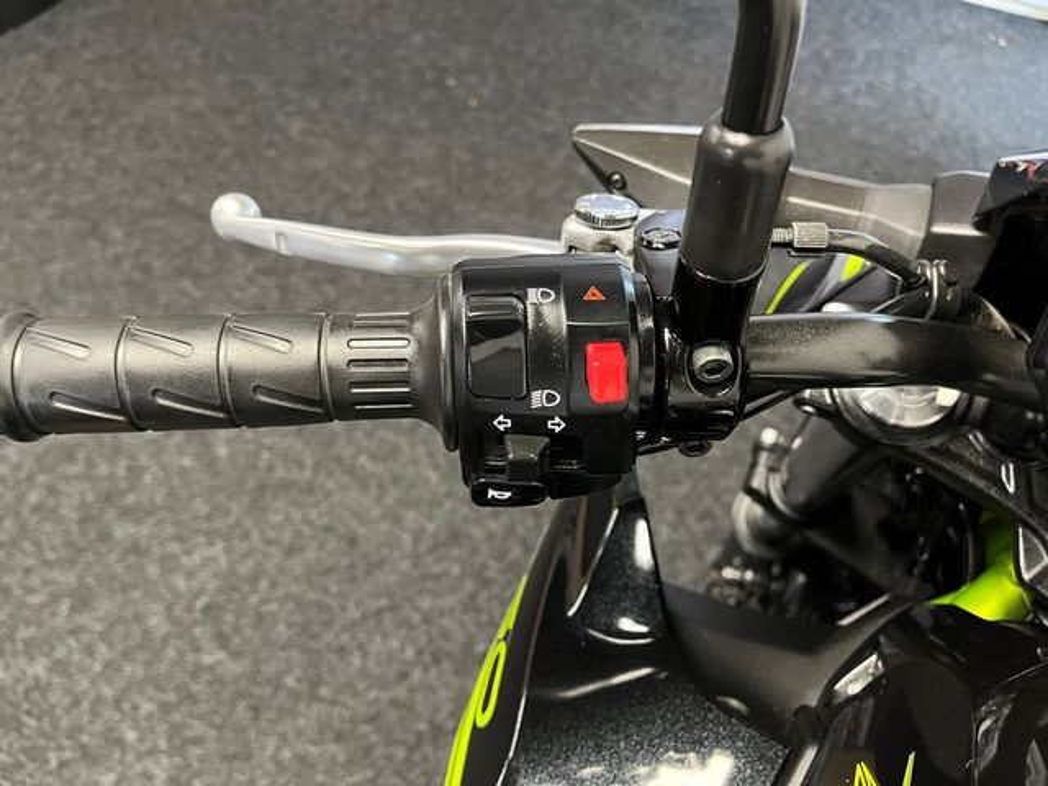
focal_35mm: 26
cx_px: 524
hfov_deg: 67.3
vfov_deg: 53.1
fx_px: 787
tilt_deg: -51.0
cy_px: 393
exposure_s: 1/33
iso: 400
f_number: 1.6
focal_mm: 5.1
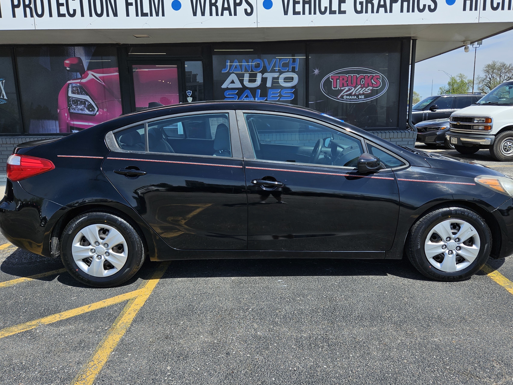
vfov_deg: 51.3
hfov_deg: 65.2
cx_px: 274
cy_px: 179
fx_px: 400
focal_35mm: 27
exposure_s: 1/1946
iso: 25
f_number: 1.8
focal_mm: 5.4
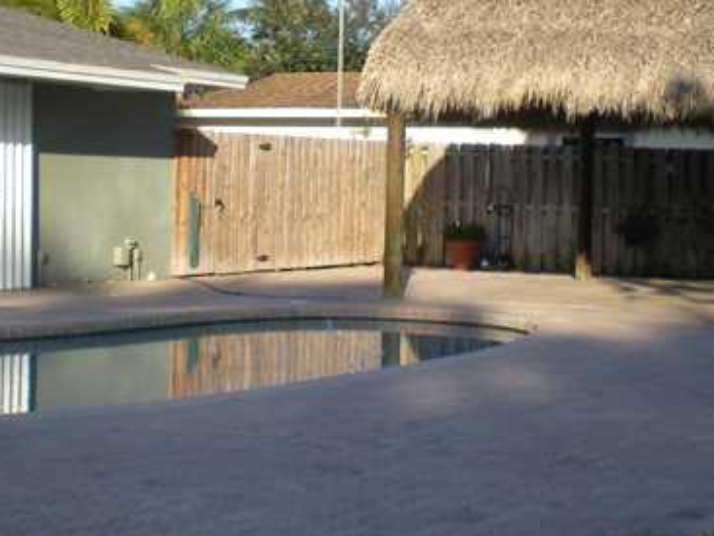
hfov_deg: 23.4
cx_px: 244
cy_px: 242
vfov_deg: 17.8
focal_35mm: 83
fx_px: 1713
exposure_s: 1/297
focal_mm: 6.3
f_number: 4.6
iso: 64
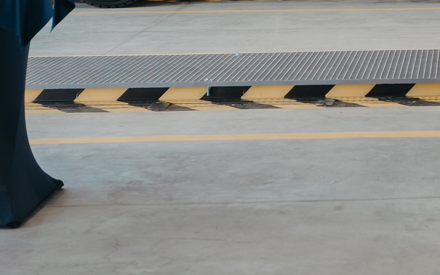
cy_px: -170
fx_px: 1331
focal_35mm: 111
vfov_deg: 11.2
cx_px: 525
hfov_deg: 17.9
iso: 160
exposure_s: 1/160
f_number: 2.8
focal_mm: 35
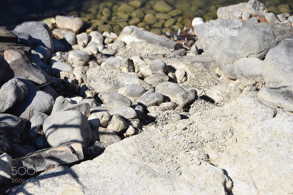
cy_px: 98
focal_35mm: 84
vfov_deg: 16.3
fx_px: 683
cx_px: 146
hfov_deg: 24.2
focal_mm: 56
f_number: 7.1
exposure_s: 1/1600
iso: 400
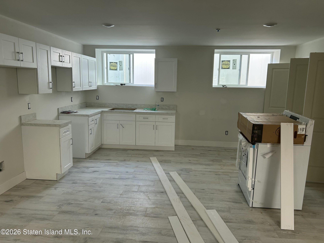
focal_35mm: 26
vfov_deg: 53.1
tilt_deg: -9.5
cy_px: 122
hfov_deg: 67.3
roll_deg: -1.8
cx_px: 162
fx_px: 243
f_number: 1.5
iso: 100
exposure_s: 1/120
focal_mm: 5.7
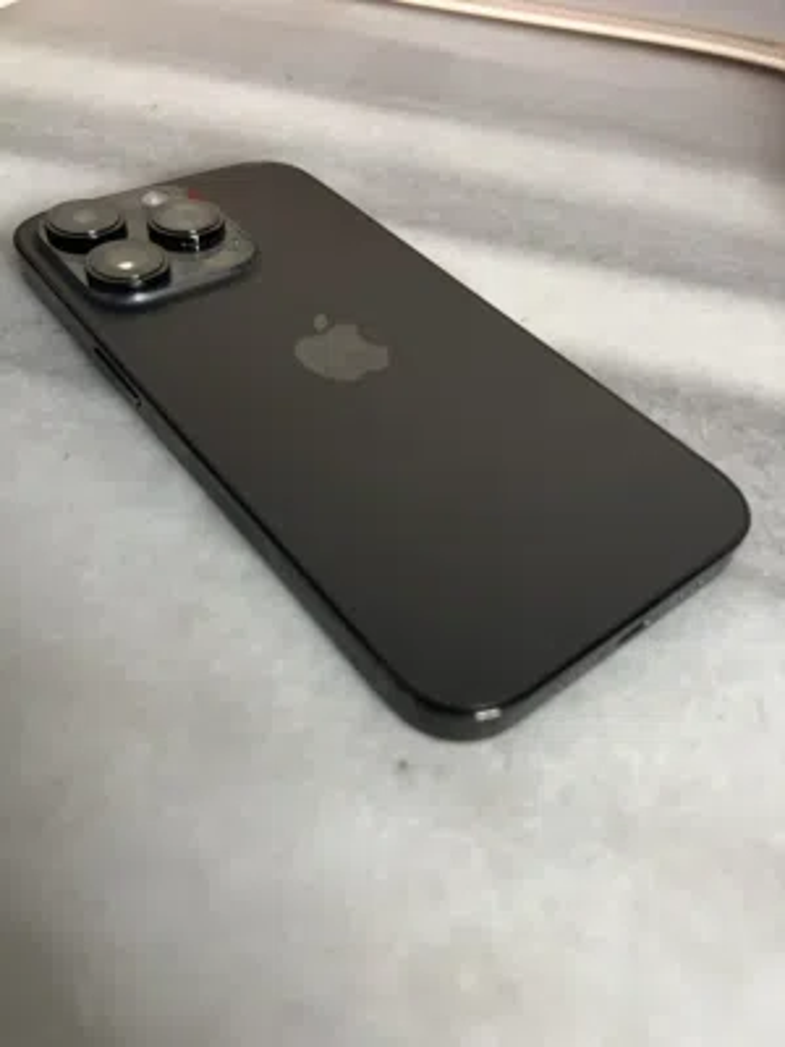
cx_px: 392
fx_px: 786
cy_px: 524
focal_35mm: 26
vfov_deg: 67.3
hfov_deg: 53.1
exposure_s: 1/50
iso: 500
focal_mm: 5.7
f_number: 1.5
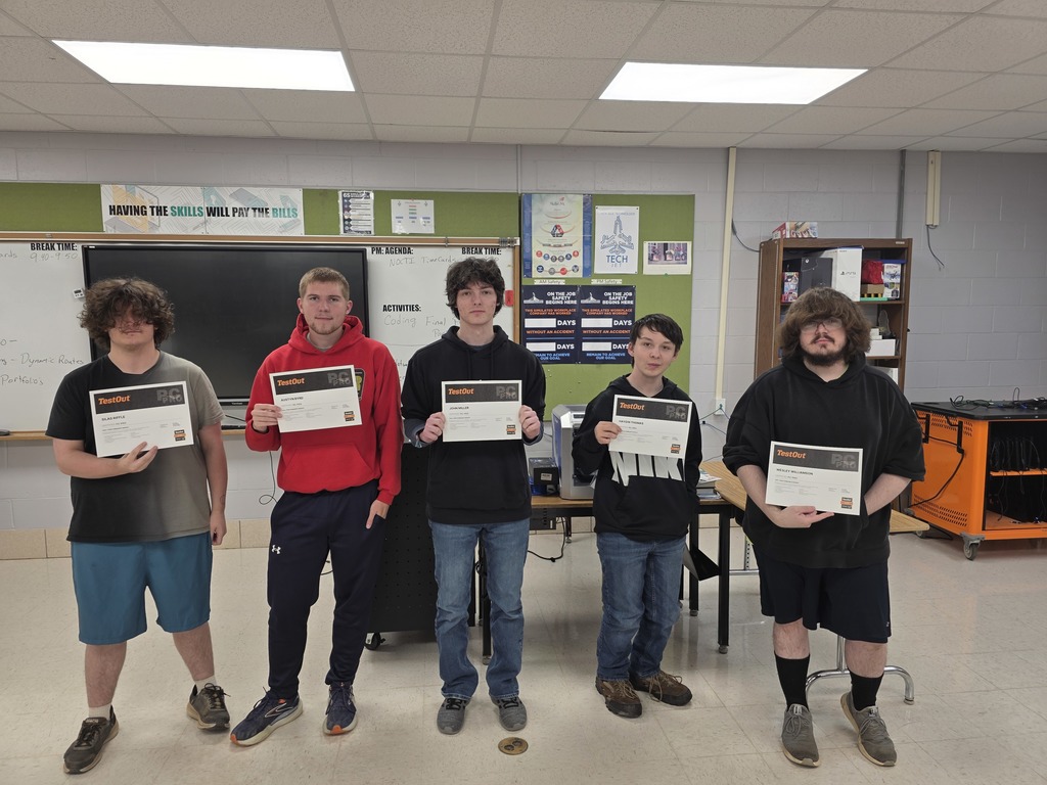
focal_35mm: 23
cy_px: 392
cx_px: 524
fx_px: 696
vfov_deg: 58.9
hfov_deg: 73.9
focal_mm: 6.3
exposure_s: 1/120
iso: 40
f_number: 1.7
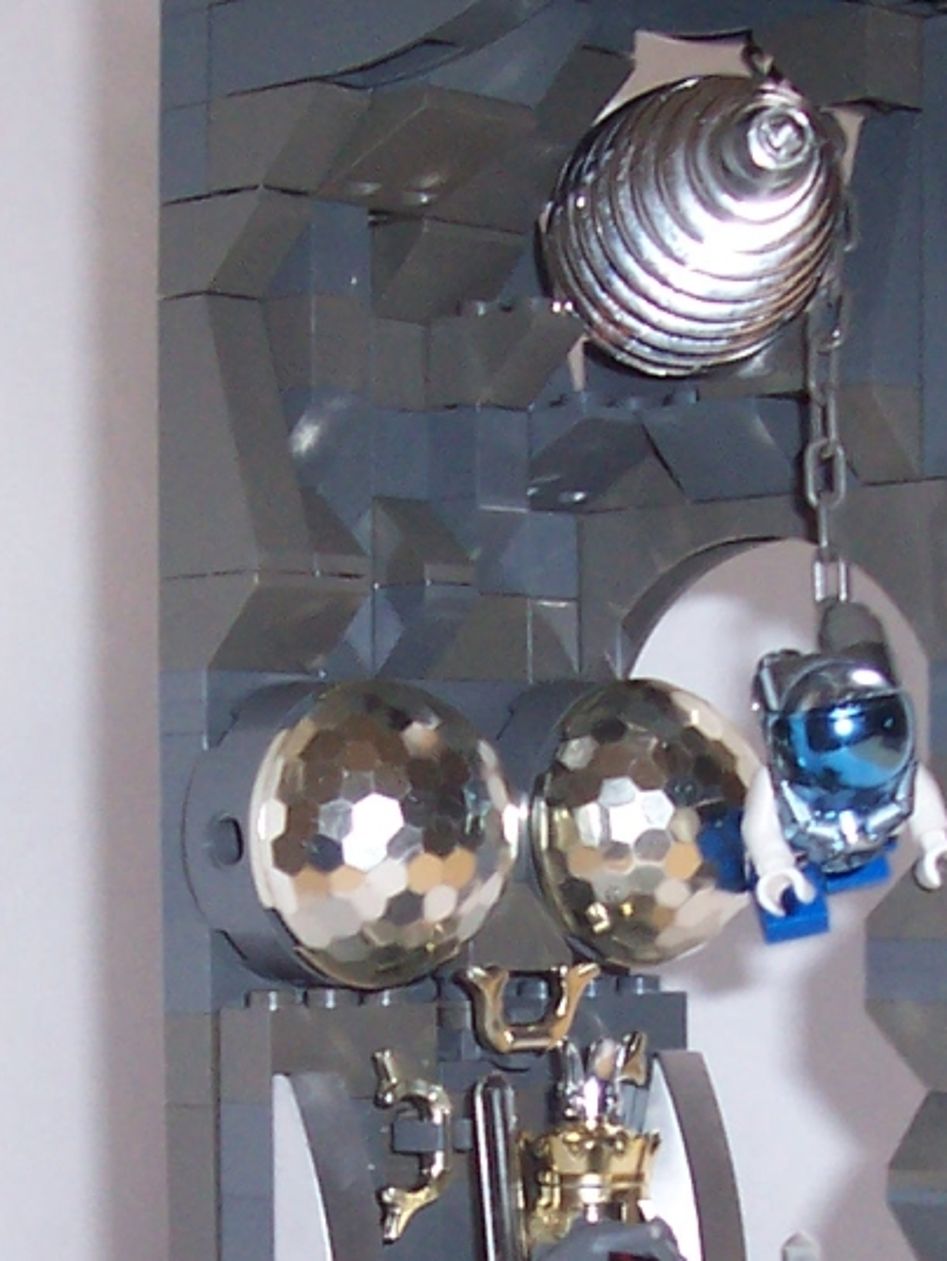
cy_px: 816
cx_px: 626
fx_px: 2005
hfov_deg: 26.4
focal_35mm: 55
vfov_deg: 34.7
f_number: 2.8
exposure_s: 1/60
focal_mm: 5.6
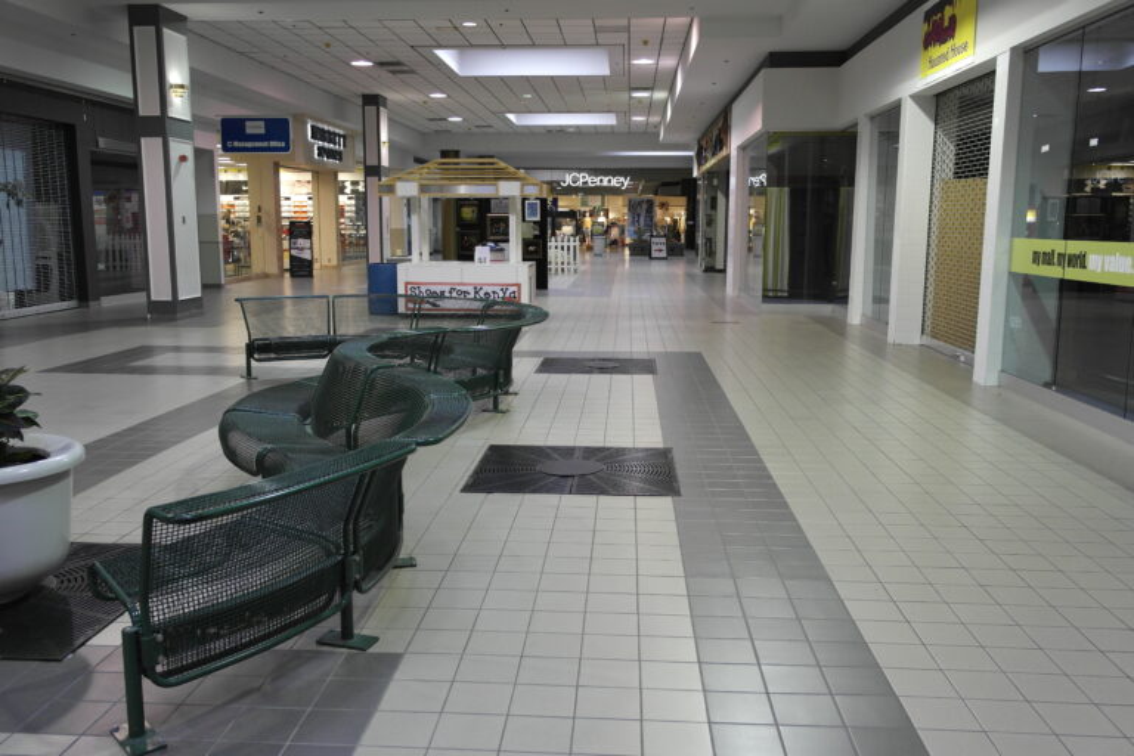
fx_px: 945
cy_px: 378
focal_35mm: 30
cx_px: 567
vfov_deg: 43.6
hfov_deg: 61.9
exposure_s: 1/50
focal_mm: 20
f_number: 3.5
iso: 400
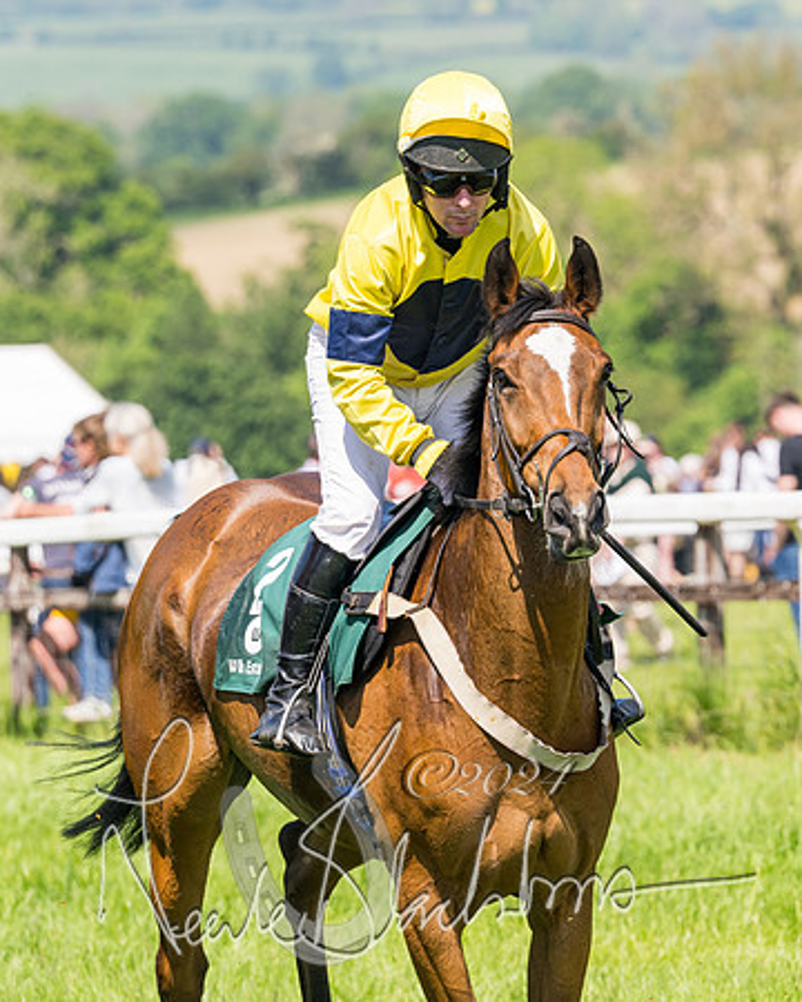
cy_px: 471
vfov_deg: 5.1
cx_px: 528
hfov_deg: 4.1
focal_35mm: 380
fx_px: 11267
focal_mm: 165
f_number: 5
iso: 200
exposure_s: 1/1250
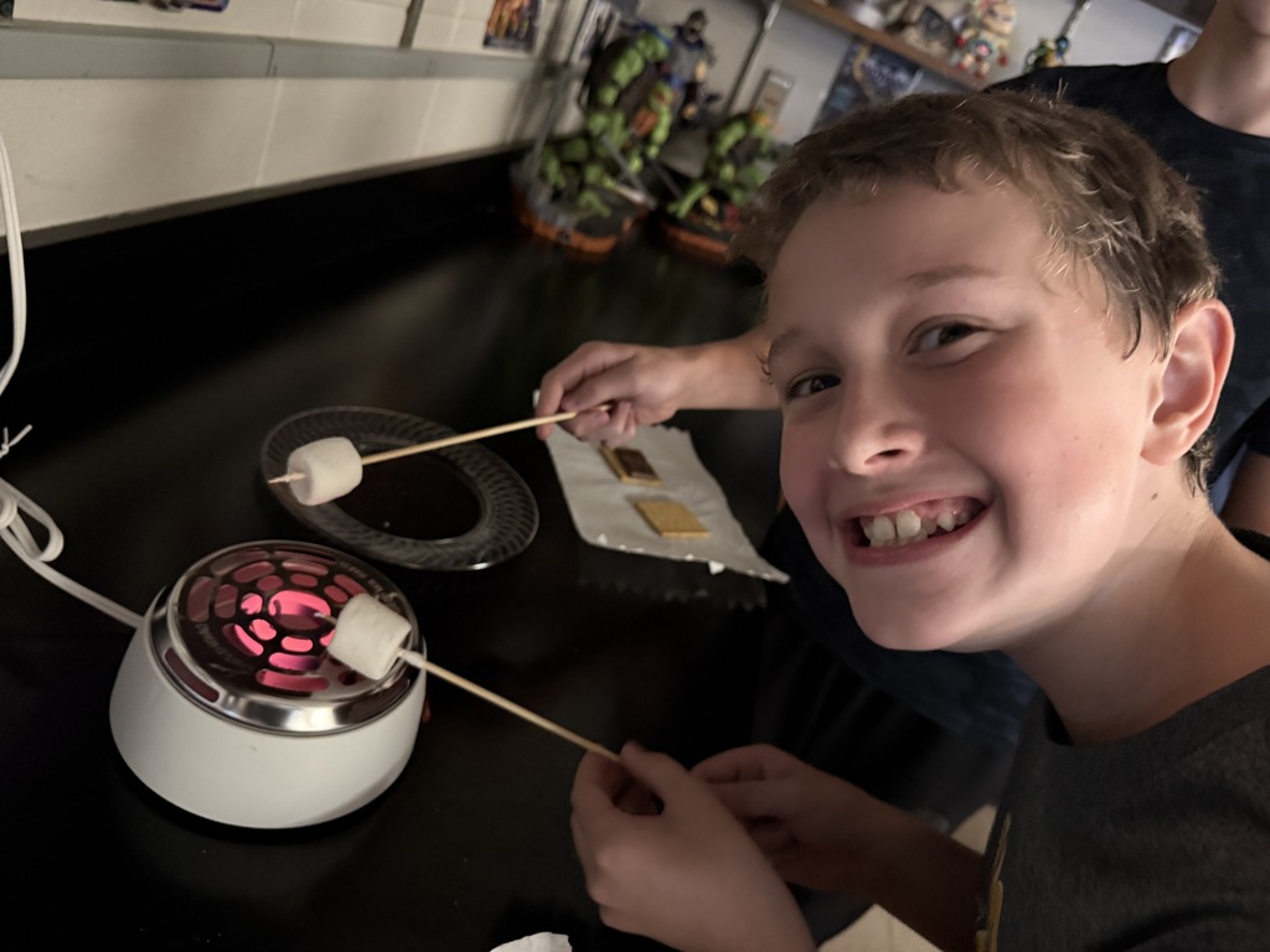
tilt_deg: -24.4
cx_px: 635
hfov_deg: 71.6
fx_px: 881
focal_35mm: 24
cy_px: 476
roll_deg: -25.3
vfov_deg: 56.8
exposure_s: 1/30
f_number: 1.78
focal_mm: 6.76
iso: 1250
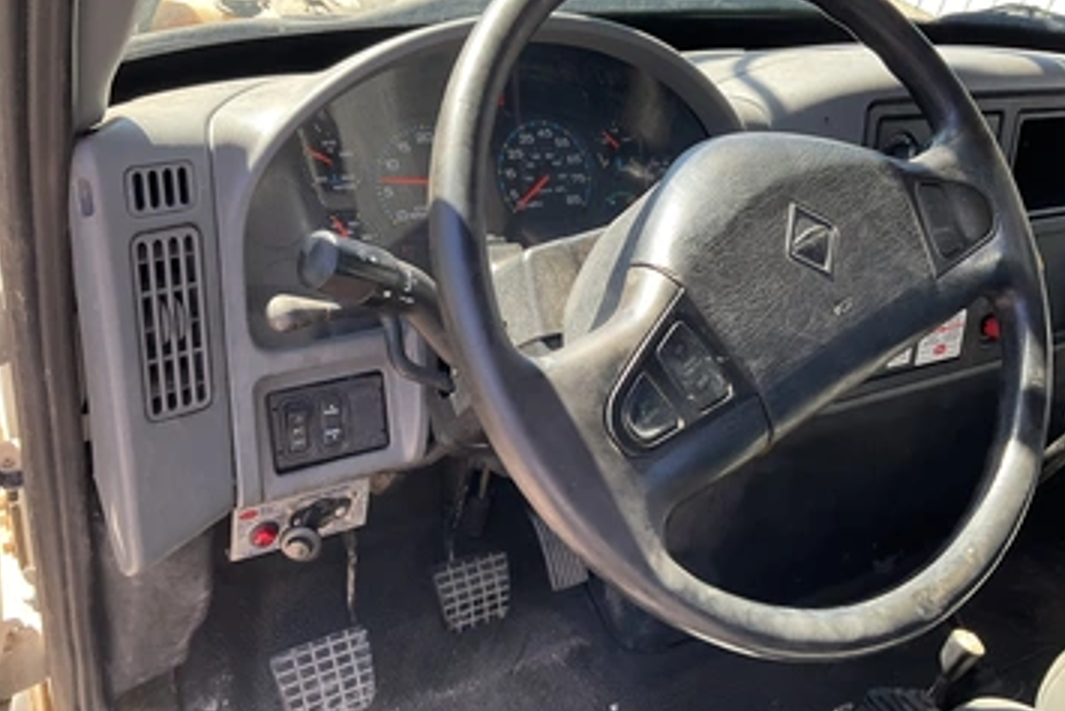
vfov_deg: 38.9
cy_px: 339
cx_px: 552
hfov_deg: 55.8
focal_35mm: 34
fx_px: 1006
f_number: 1.8
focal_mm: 3
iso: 25
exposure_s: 1/122
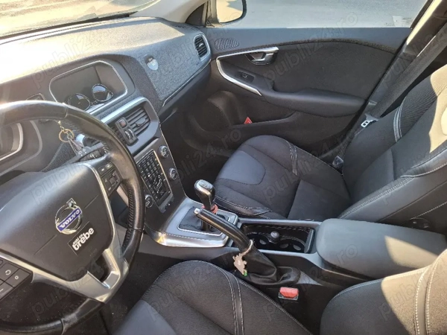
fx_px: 297
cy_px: 168
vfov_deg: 58.9
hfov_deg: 73.9
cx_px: 224
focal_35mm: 23
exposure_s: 1/100
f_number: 1.8
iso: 160
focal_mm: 5.54
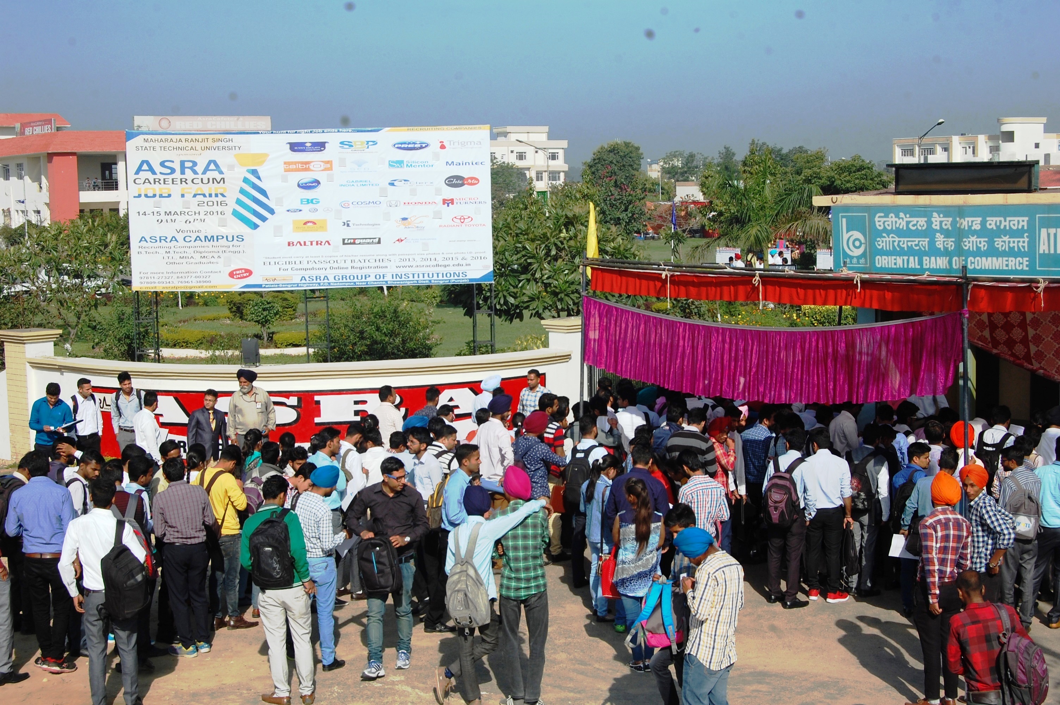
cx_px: 530
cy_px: 352
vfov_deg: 23.7
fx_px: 1677
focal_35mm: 57
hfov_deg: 35.1
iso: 200
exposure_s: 1/400
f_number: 10
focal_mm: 38
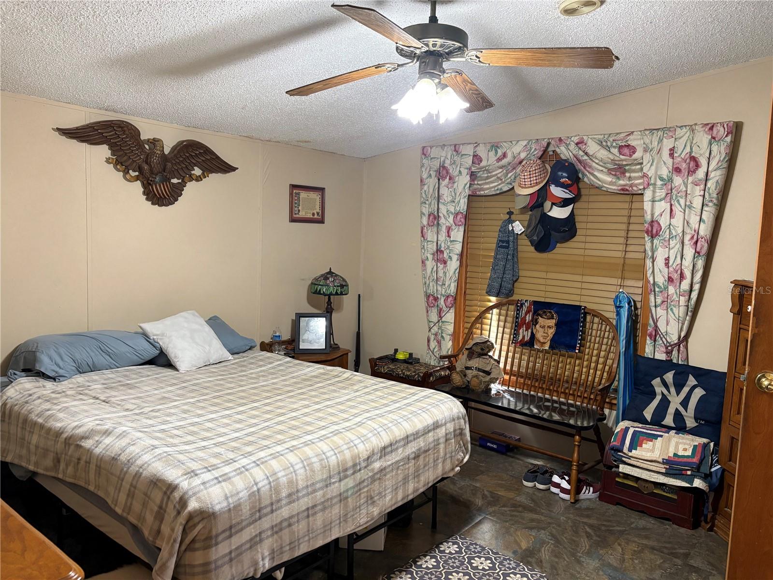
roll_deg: -2.1
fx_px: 581
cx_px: 386
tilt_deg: -5.4
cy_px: 290
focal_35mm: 26
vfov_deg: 53.1
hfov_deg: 67.3
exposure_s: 1/60
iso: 250
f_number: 1.6
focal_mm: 5.96
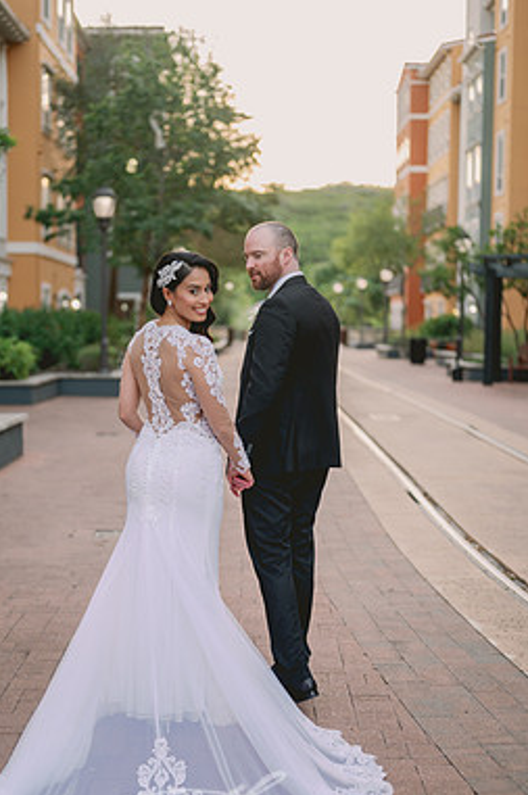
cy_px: 449
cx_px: 224
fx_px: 1301
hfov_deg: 22.9
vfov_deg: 33.9
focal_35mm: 59
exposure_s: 1/200
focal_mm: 50
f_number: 2
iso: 160
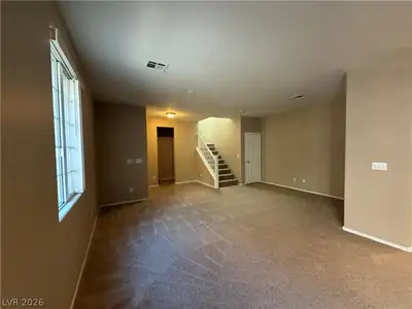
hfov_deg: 102.1
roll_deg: +0.4
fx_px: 167
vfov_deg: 85.7
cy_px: 154
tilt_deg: -1.6
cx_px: 206
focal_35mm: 14
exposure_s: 1/60
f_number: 2.2
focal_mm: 2.22
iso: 500
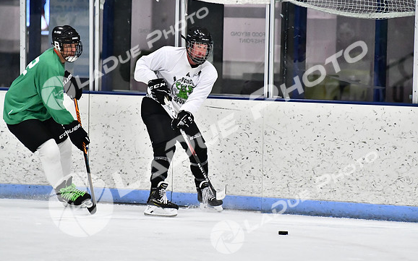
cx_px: 209
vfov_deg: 4.3
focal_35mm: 307
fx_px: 3497
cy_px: 130
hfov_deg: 6.8
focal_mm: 200
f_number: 2.8
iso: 6400
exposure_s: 1/1600
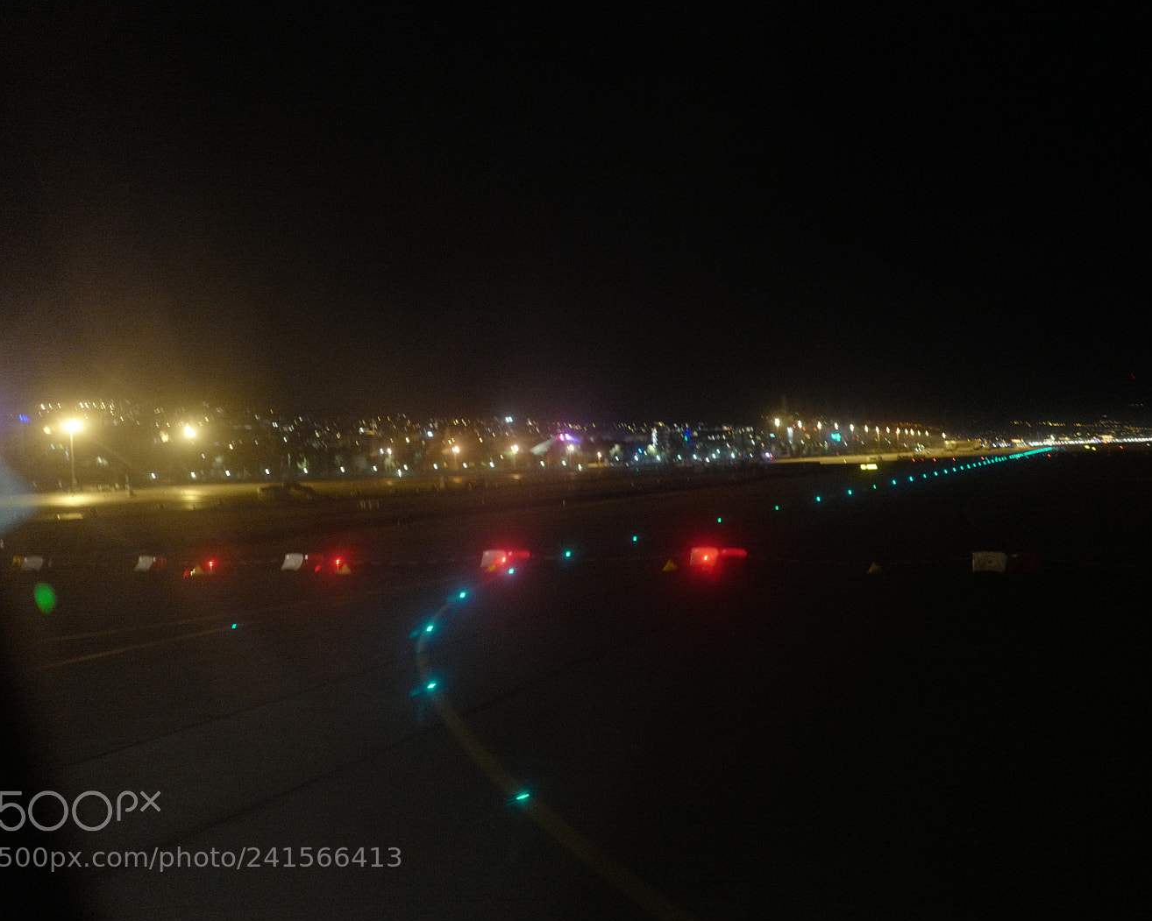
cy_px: 459
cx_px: 644
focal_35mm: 32
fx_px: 1091
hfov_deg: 55.5
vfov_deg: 45.8
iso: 4000
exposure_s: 1/60
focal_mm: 28
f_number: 1.7
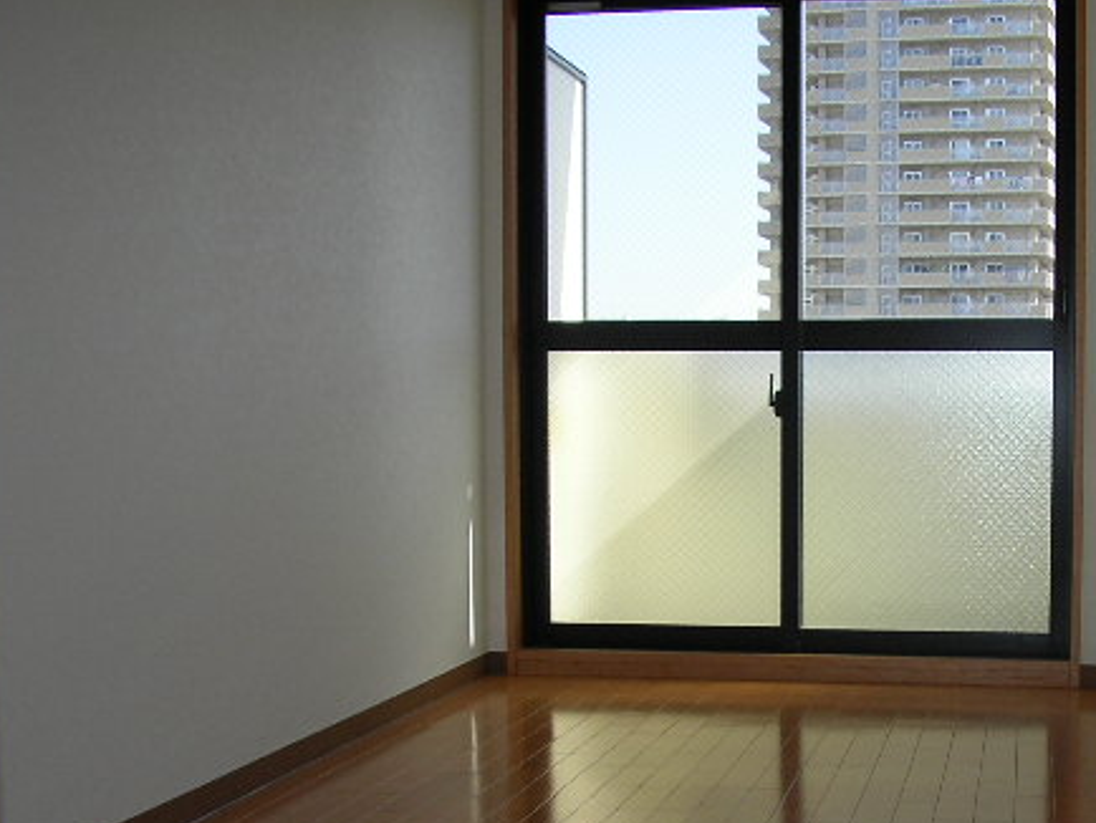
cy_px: 555
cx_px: 740
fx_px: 1774
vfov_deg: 26.0
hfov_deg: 34.0
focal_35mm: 56
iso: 50
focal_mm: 5.8
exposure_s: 1/243
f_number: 2.9
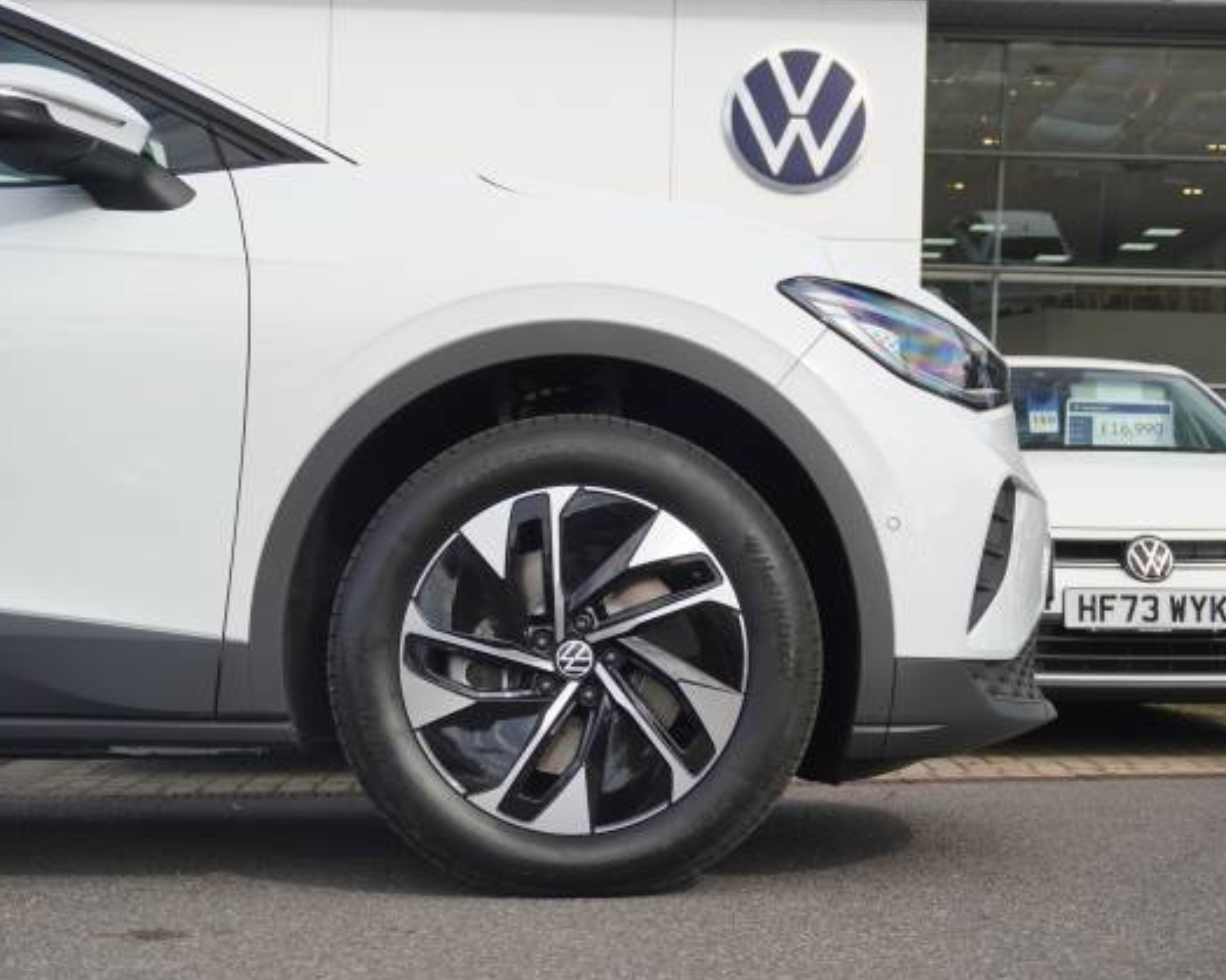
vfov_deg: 27.6
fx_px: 1995
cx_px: 686
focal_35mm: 55
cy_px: 494
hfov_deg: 34.1
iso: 100
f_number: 5.6
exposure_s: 1/200
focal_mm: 32
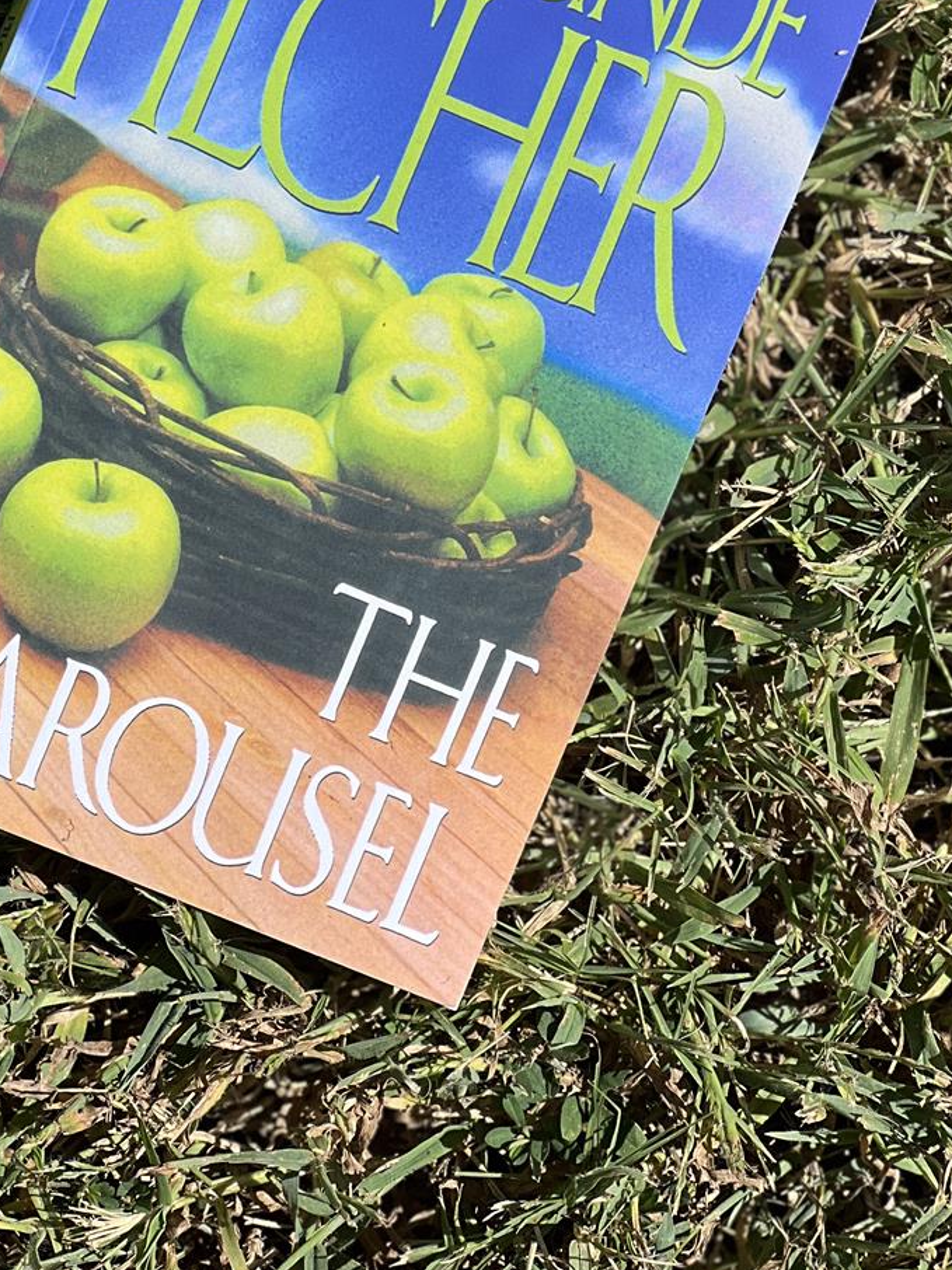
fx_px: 4989
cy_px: 189
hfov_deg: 10.9
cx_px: 430
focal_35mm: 136
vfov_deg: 14.4
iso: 32
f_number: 2.8
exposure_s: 1/1085
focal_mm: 9
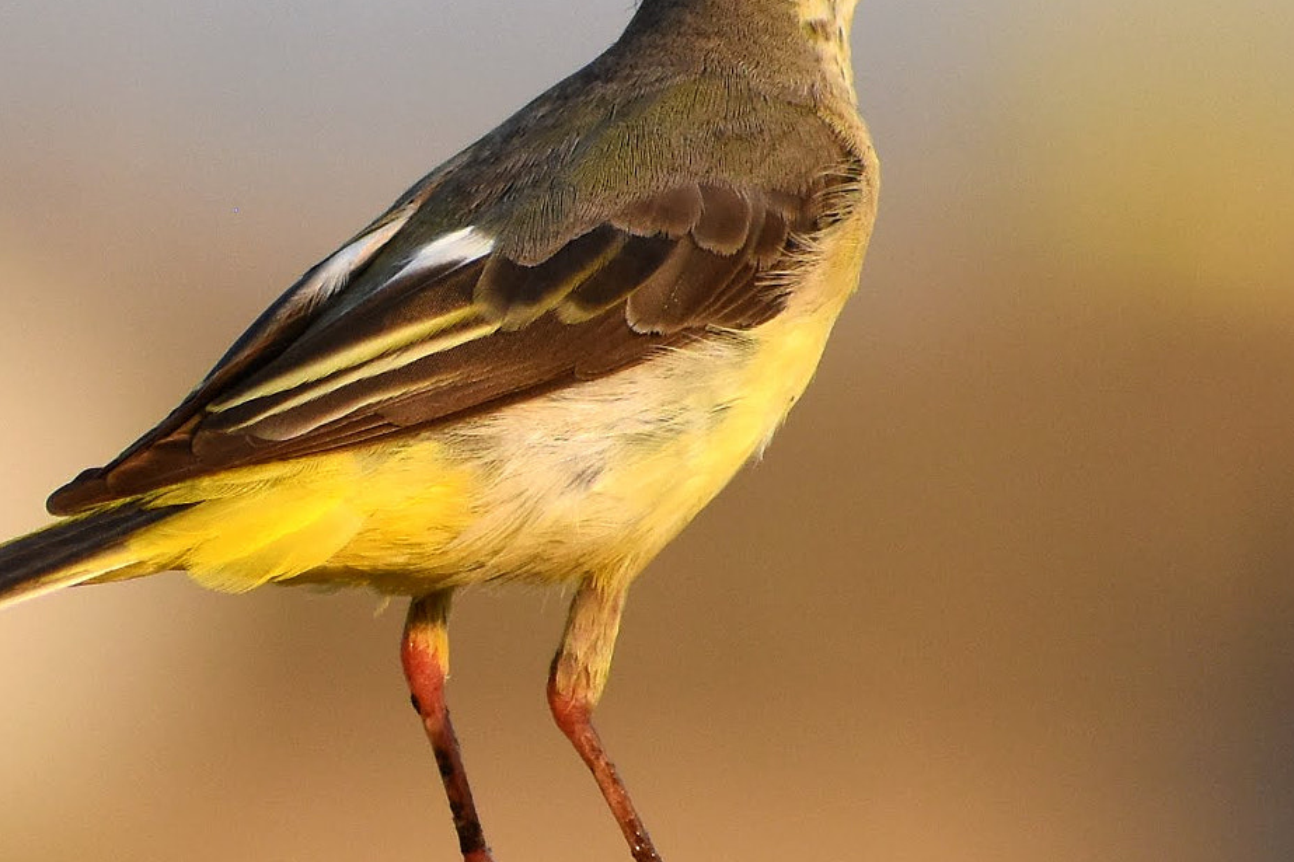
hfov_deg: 2.6
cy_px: 335
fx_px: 28030
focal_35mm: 780
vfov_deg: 1.8
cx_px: 537
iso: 560
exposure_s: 1/1600
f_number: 6.3
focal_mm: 300
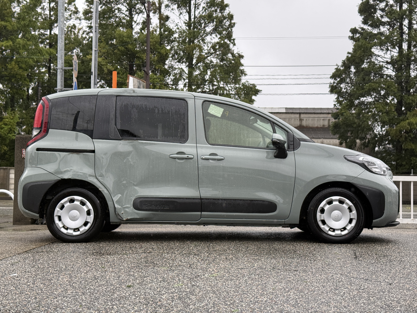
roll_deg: -0.3
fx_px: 578
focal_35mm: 48
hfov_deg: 39.7
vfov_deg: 30.3
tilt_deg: +3.4
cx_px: 208
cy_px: 156
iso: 80
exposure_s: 1/469
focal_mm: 6.76
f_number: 1.78
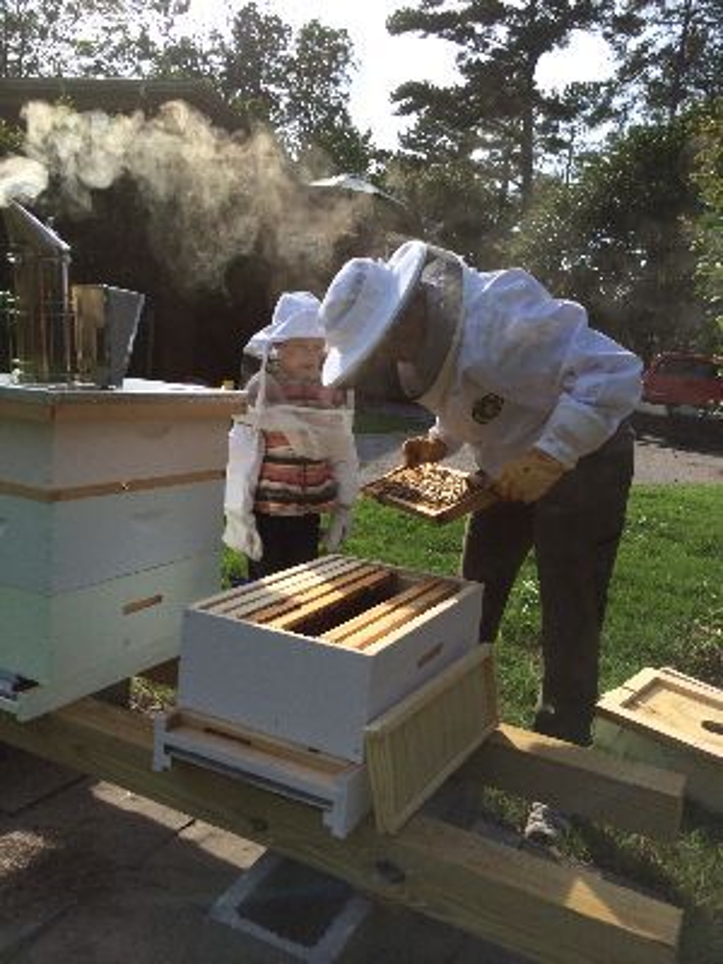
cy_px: 482
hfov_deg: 46.8
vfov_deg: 60.0
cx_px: 362
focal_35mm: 30
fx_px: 835
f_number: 2.2
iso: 32
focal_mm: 4.12
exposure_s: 1/1642
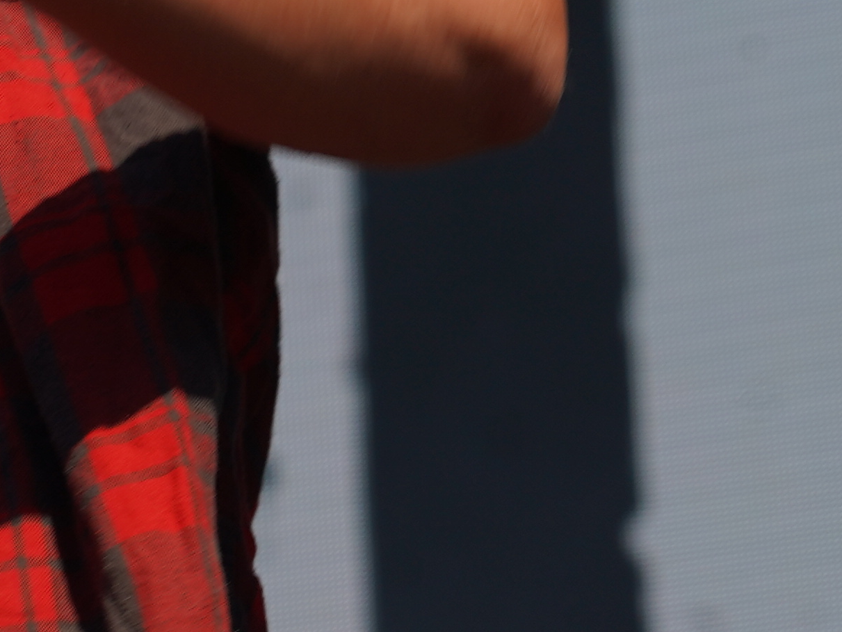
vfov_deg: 3.0
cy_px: 175
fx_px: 12166
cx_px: -115
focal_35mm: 500
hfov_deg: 4.0
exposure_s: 1/500
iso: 100
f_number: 8
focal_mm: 105
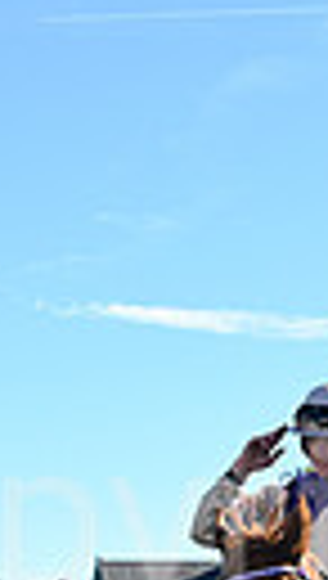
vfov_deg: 13.2
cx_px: 368
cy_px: 807
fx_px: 2386
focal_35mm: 155
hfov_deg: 7.8
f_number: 5.6
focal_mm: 33
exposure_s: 1/1600
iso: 400
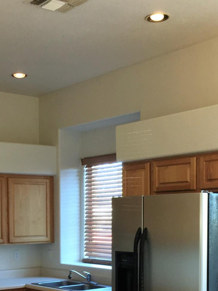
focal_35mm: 59
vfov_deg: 31.6
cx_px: 62
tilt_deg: -3.1
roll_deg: +2.3
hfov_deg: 24.6
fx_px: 496
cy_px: 244
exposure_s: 1/30
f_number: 2.2
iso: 64
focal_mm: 4.15
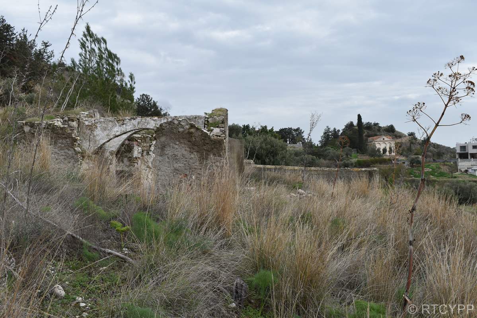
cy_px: 159
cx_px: 238
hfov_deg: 47.9
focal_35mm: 40
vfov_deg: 33.0
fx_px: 537
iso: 125
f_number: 8
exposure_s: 1/250
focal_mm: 27
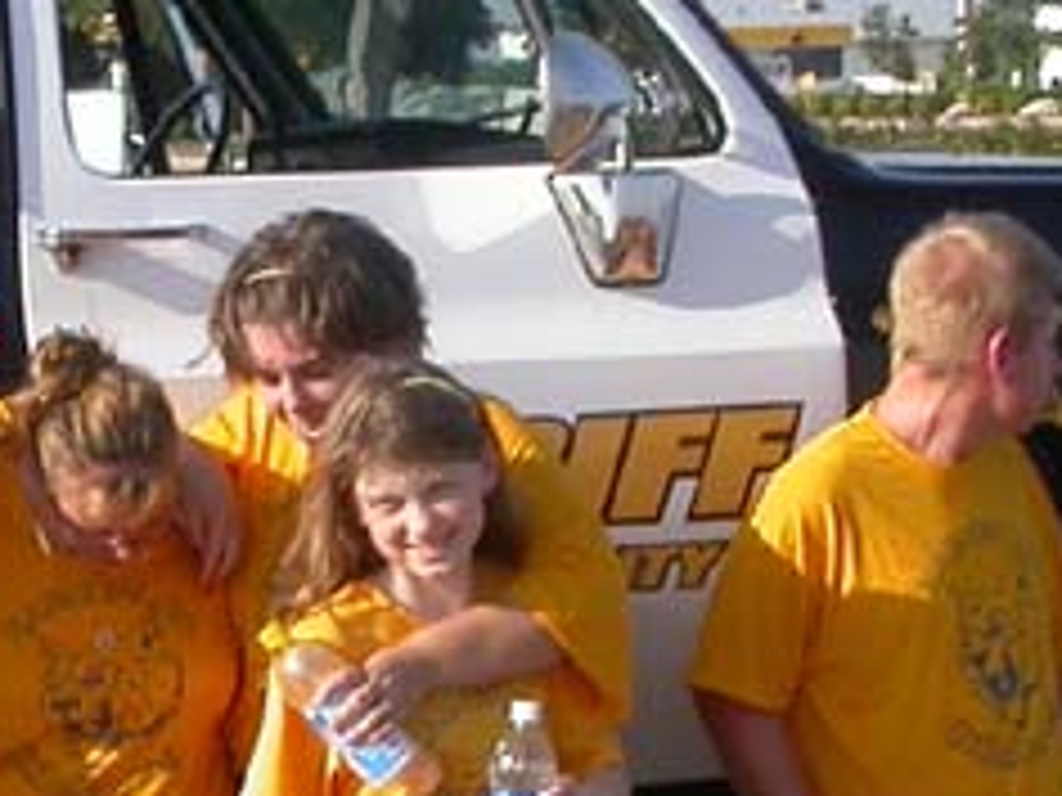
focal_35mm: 165
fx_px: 5062
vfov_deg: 9.0
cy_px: 504
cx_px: 81
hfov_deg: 11.9
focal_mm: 7.85
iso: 100
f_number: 6.7
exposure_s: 1/297
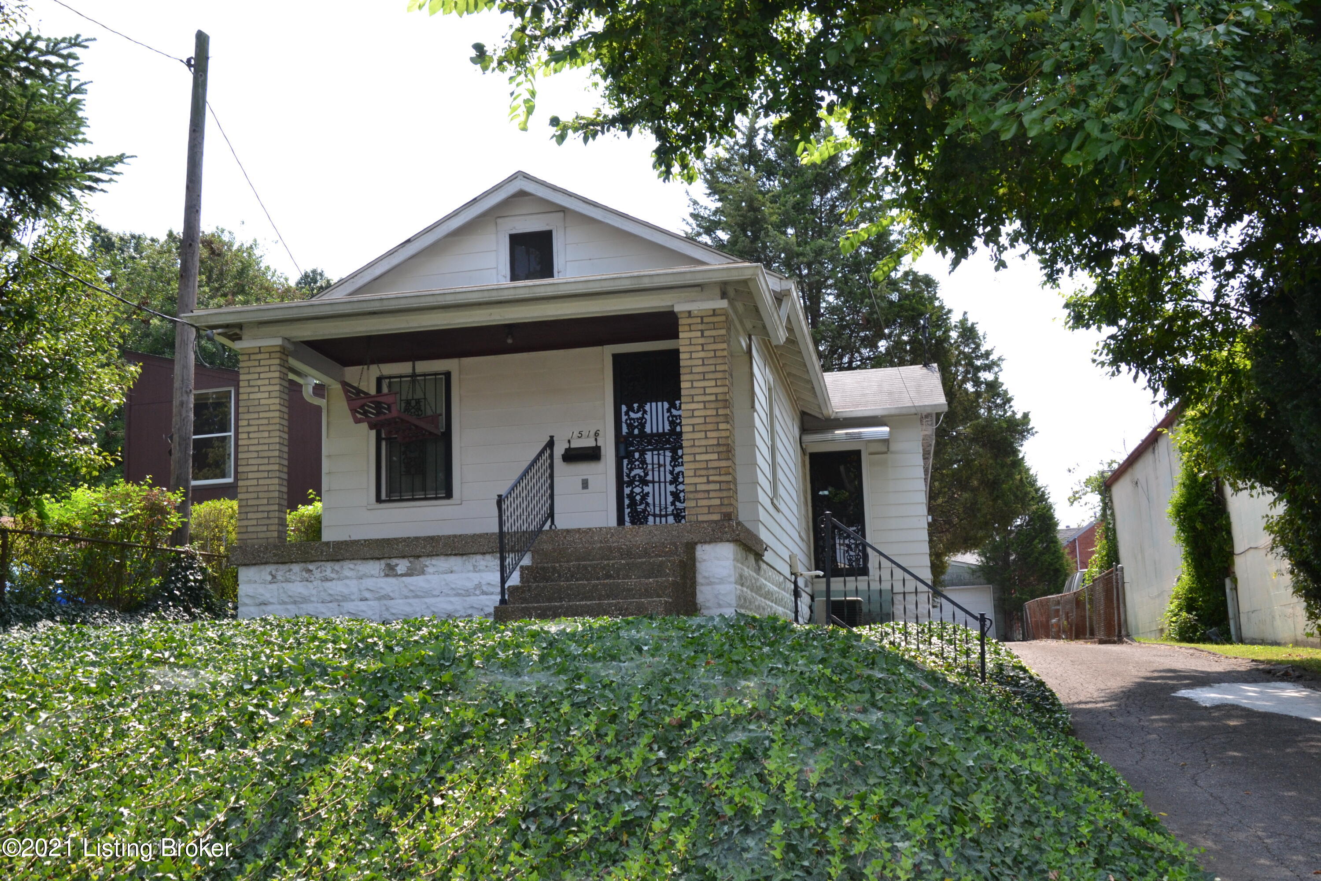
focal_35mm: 36
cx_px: 660
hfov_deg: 53.1
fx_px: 1321
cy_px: 440
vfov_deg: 36.9
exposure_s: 1/320
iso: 400
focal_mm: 24
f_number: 9
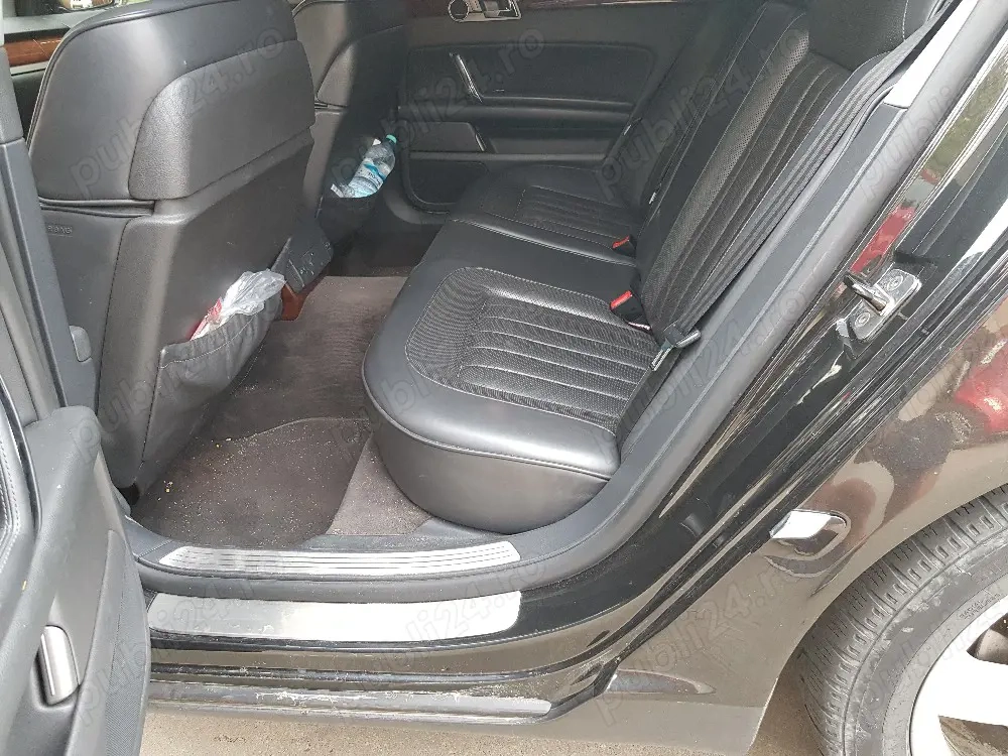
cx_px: 504
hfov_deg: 67.3
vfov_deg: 53.1
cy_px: 378
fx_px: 757
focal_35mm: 26
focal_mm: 4.3
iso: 125
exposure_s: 1/60.2
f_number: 1.7
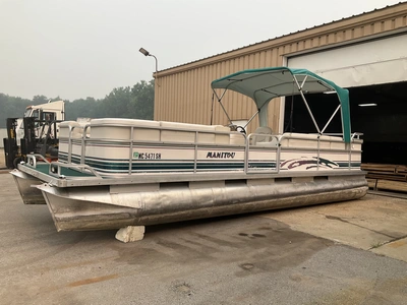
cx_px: 204
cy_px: 152
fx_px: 341
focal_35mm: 29
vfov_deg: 48.2
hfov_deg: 61.7
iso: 25
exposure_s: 1/1221
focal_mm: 3
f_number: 1.8
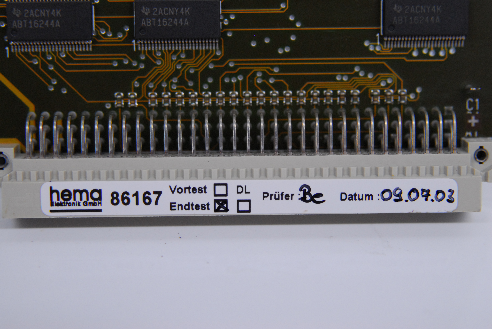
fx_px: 1355
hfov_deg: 20.6
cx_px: 246
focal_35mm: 99
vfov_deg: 13.9
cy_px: 164
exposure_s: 1/125
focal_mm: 66
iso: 800
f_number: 4
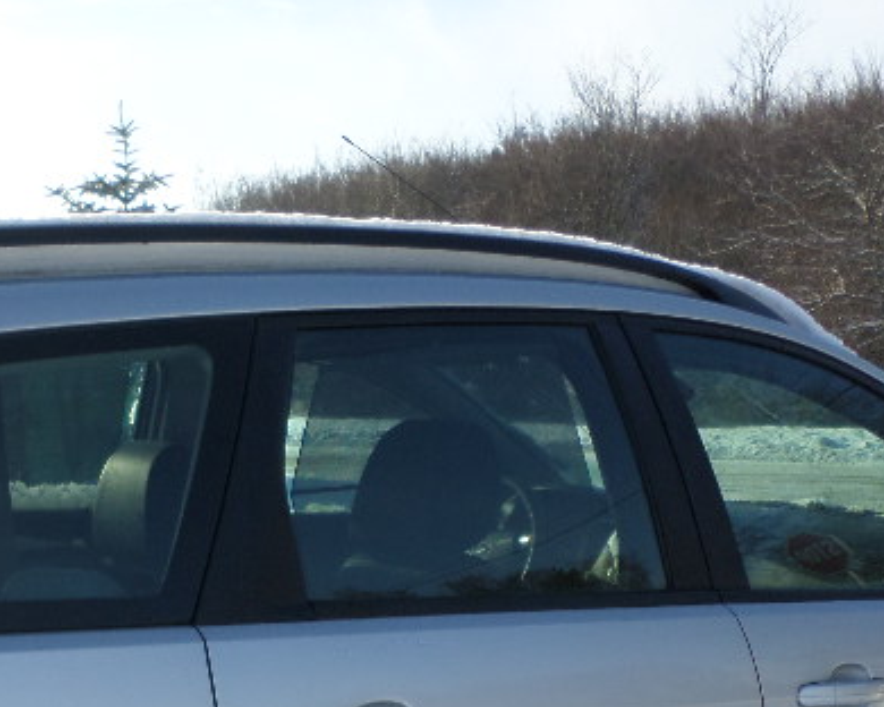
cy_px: 752
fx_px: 1674
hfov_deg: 29.2
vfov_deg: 22.6
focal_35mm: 64
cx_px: 243
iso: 80
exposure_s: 1/1000
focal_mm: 4.5
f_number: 2.5
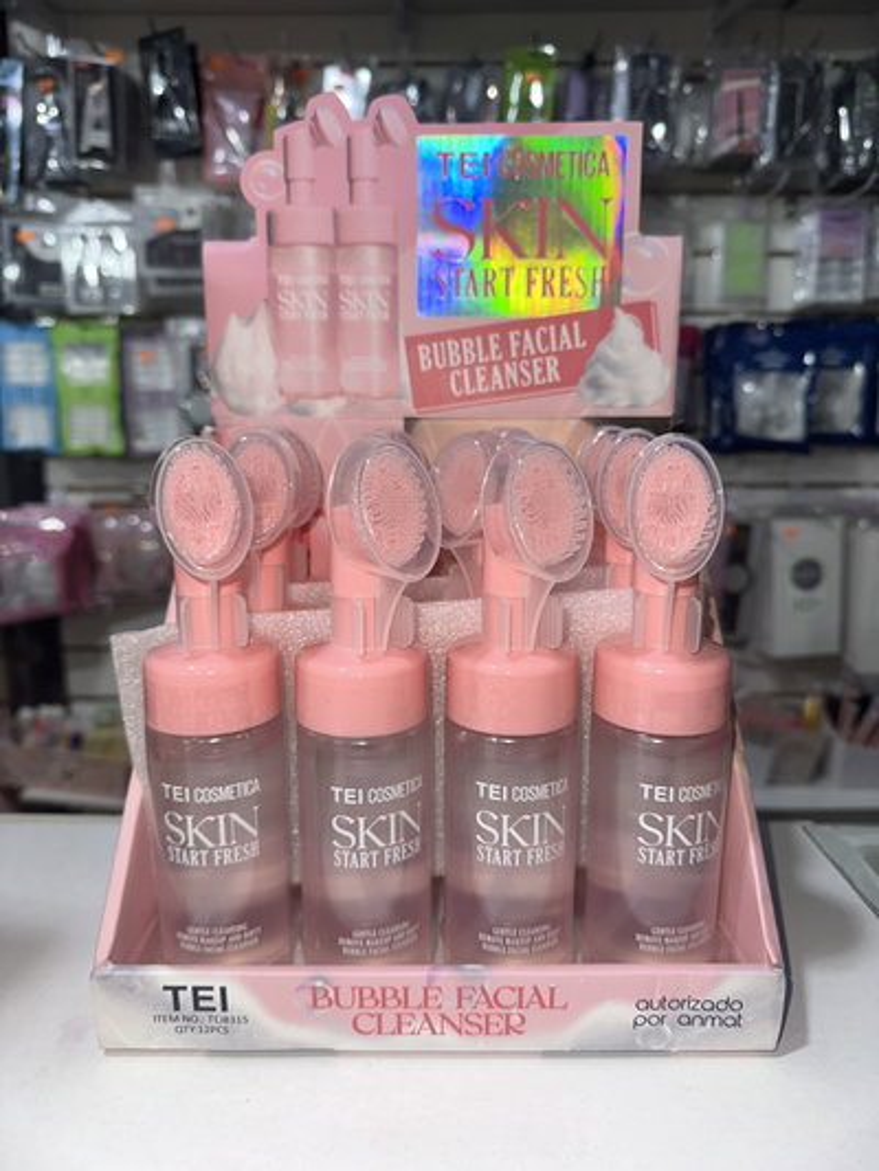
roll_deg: -0.2
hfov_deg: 56.8
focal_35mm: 24
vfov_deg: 71.6
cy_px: 586
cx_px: 440
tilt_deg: -12.3
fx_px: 812
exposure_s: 1/64
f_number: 1.78
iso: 50
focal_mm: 6.86
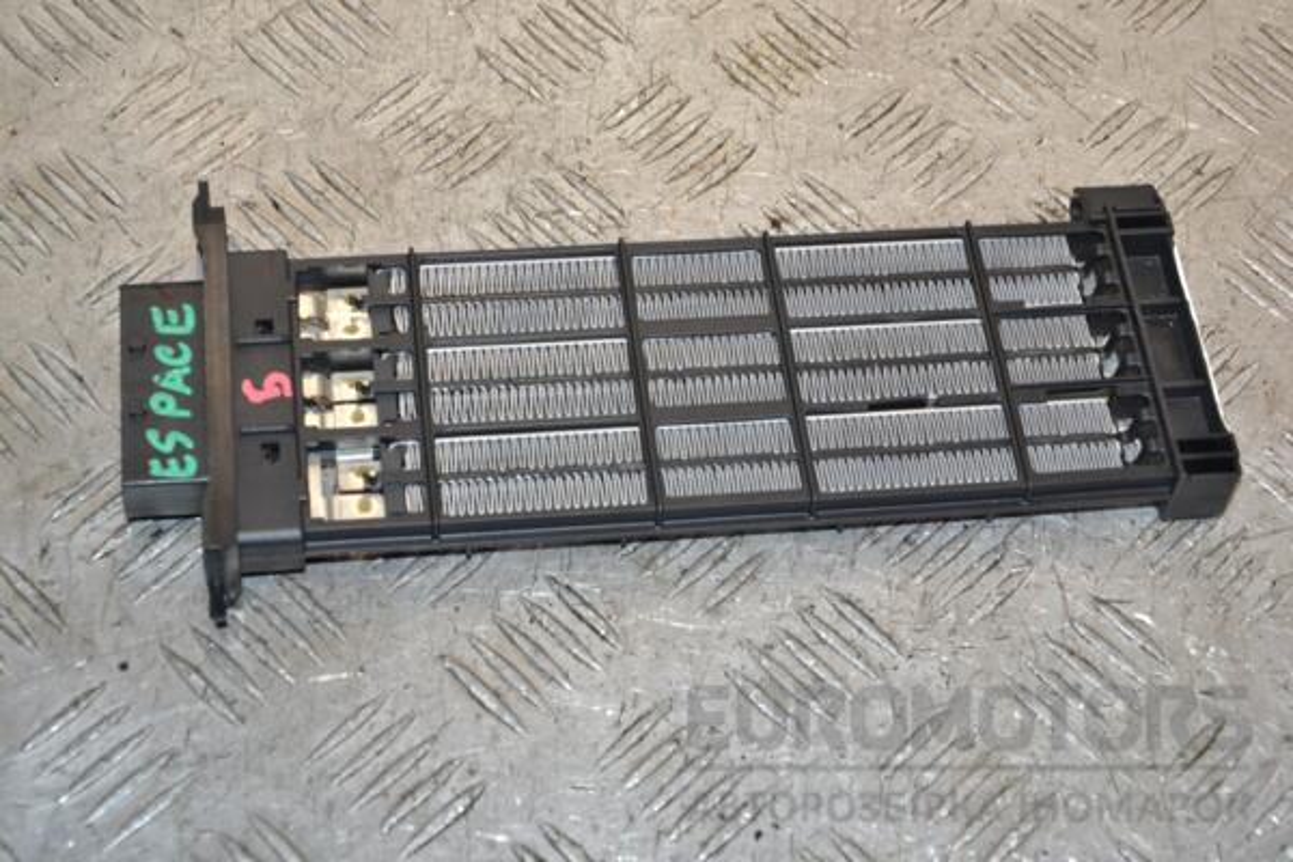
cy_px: 431
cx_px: 646
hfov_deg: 27.0
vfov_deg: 18.2
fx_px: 2694
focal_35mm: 75
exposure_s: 1/200
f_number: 8
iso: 800
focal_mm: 50
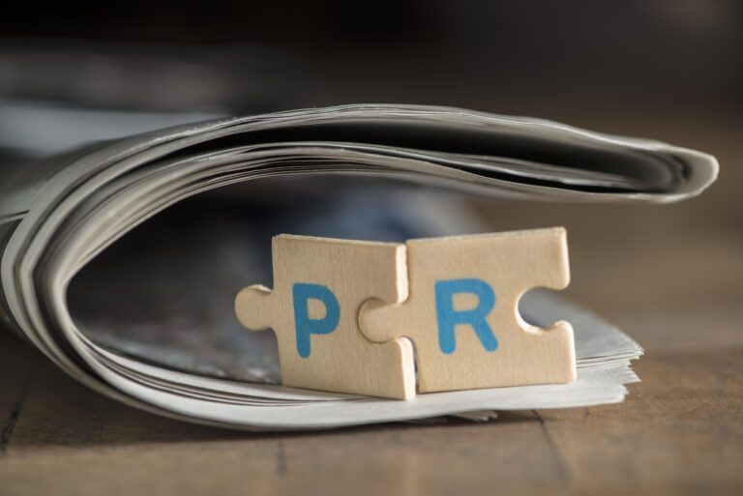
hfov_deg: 19.4
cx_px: 372
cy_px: 248
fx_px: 2168
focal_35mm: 105
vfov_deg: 13.1
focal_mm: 105
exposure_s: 1/200
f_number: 4
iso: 100
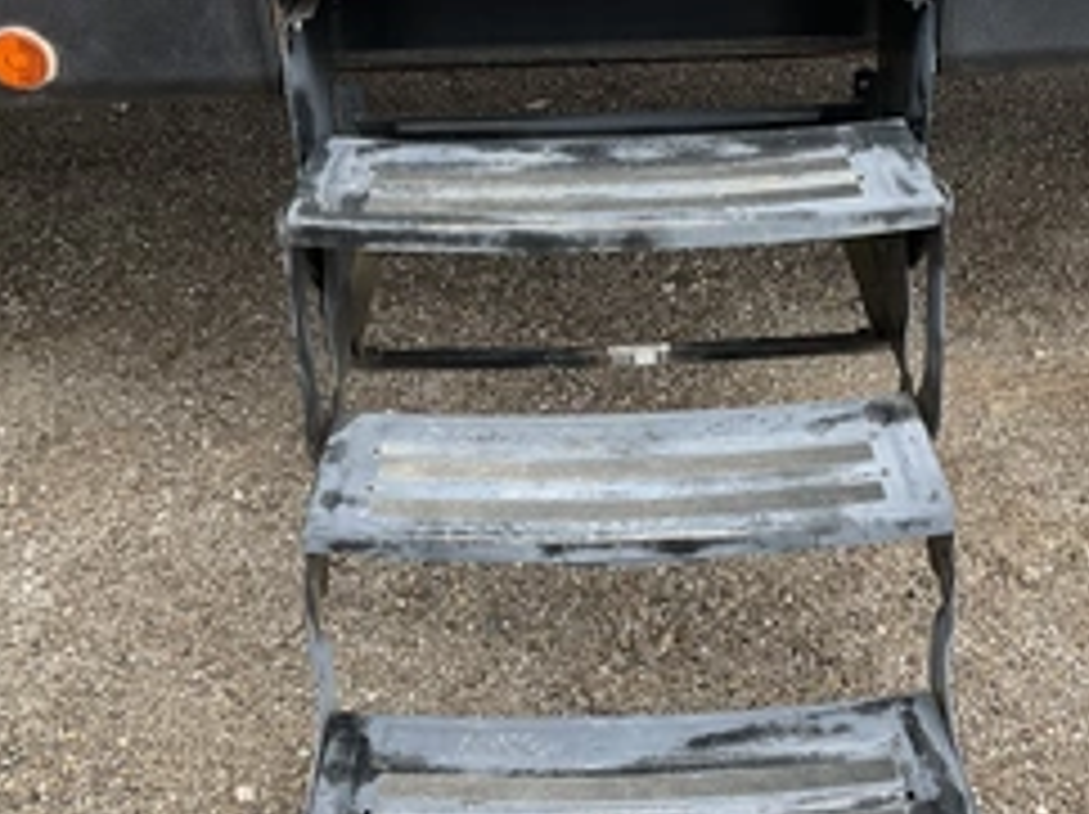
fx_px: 1509
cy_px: 382
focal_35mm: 48
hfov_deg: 39.6
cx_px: 621
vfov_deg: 30.2
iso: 25
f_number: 1.8
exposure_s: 1/273
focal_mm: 3
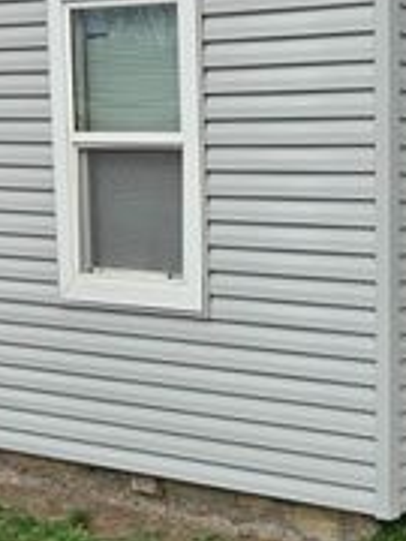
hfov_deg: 16.1
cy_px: 392
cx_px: 577
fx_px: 1329
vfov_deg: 22.8
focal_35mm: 85
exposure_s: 1/929
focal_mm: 5.4
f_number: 1.8
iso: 25
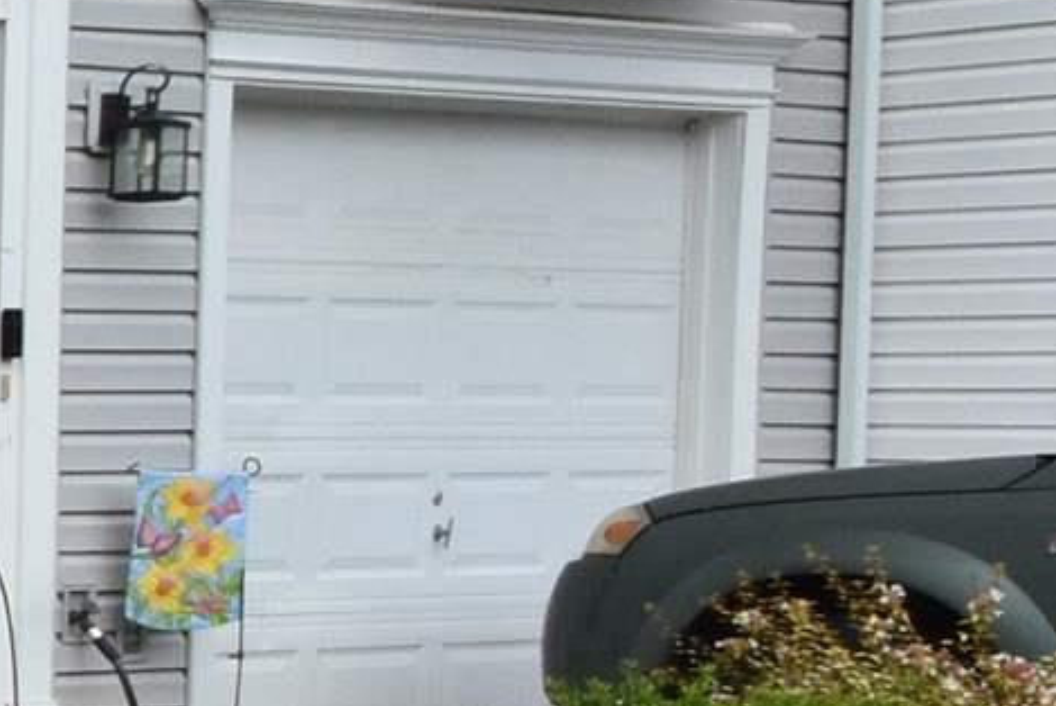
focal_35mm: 98
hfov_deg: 12.9
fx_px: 2876
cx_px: -1768
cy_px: 543
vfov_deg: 13.9
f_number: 13
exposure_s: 1/640
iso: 500
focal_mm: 10
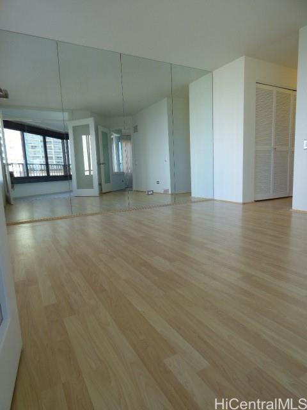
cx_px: 154
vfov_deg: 81.7
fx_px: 236
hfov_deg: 66.0
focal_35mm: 20
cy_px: 205
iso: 100
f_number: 2.8
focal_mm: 3.58
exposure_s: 1/60
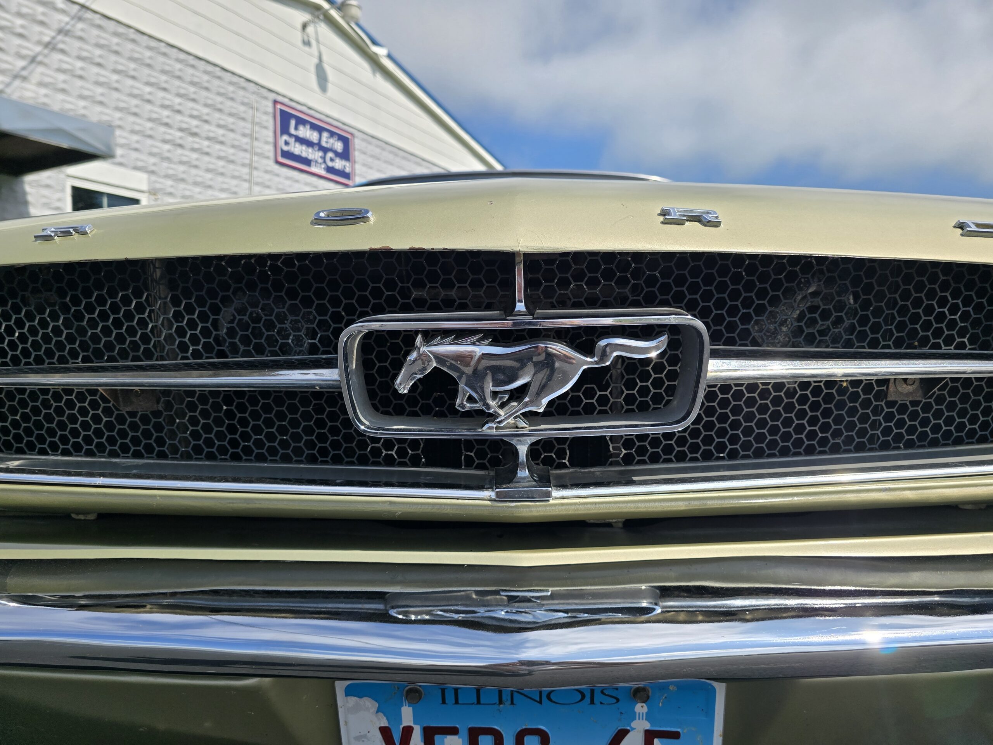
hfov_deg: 73.9
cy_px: 372
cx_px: 496
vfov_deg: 58.9
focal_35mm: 23
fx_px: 660
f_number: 1.7
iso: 12
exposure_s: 1/957
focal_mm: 6.3
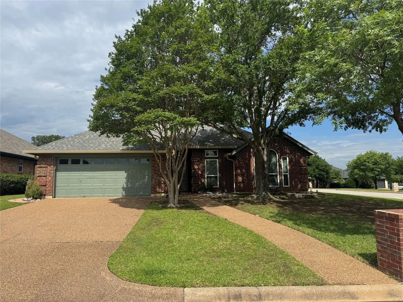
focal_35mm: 24
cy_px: 151
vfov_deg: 56.8
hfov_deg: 71.6
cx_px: 202
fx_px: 279
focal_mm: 6.76
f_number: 1.78
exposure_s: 1/5348
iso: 80
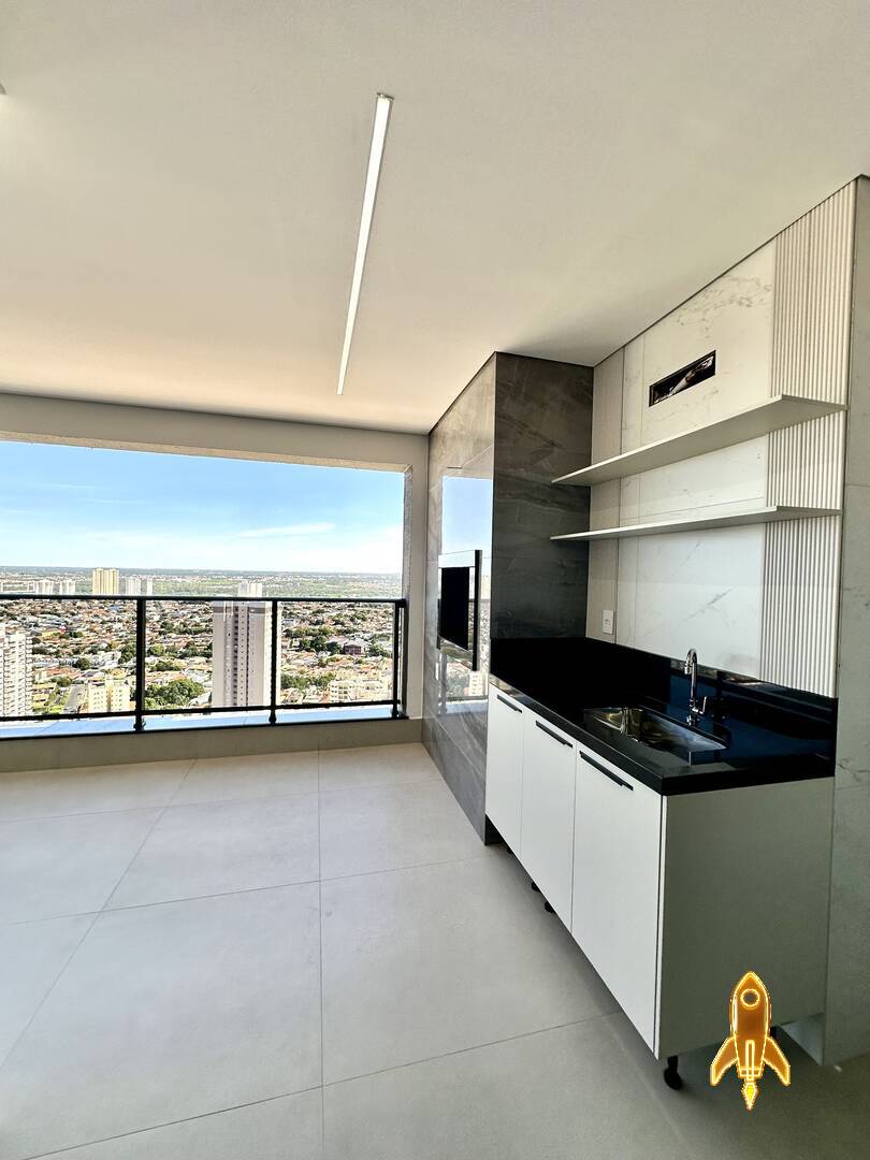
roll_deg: -2.3
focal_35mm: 14
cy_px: 580
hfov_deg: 85.7
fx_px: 469
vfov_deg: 102.1
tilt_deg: +0.7
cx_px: 435
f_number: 2.2
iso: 40
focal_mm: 2.22
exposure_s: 1/301
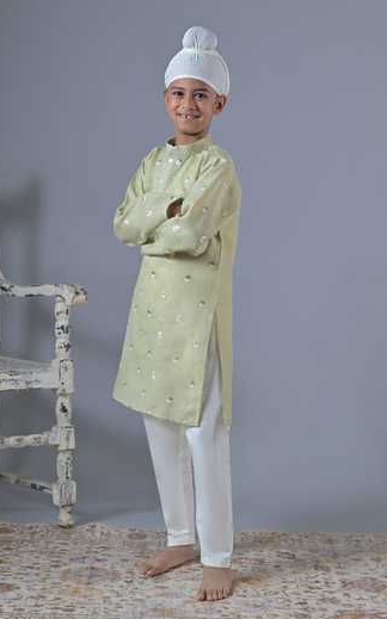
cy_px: 311
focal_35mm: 66
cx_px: 183
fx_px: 1115
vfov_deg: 31.1
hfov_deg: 19.7
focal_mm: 64
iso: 800
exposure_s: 1/160
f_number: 4
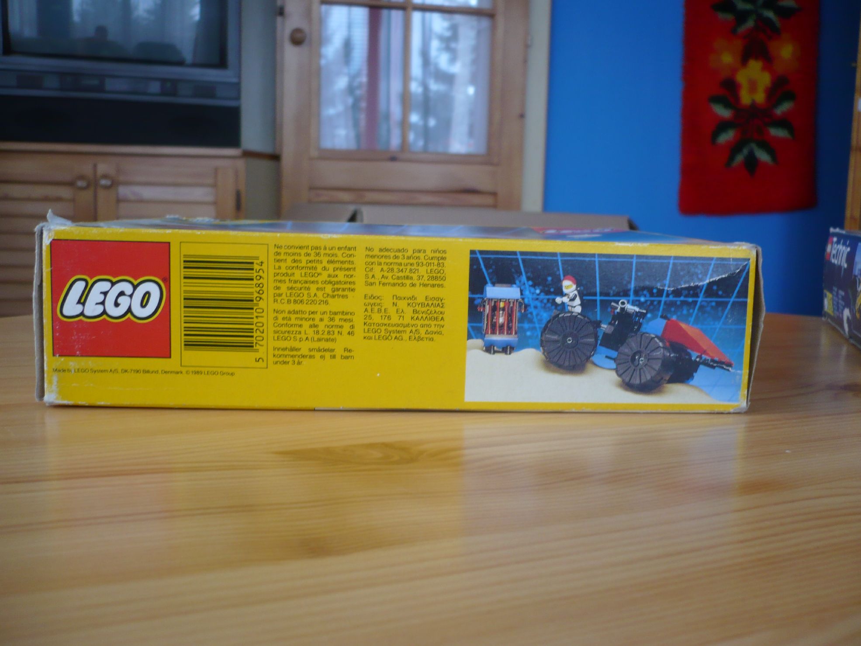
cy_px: 323
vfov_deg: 40.7
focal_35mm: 35
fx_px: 870
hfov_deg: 52.6
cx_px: 430
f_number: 2.8
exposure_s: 1/25
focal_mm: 5.8
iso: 100
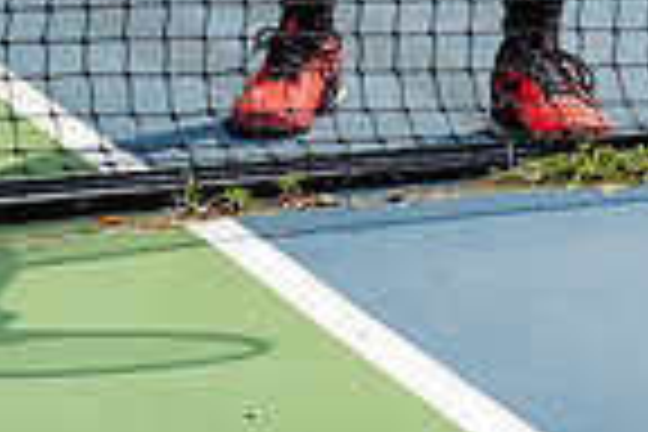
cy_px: -572
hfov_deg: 9.4
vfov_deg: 6.1
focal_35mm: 218
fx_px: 3924
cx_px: 522
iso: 100
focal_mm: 70
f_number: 8
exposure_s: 1/250
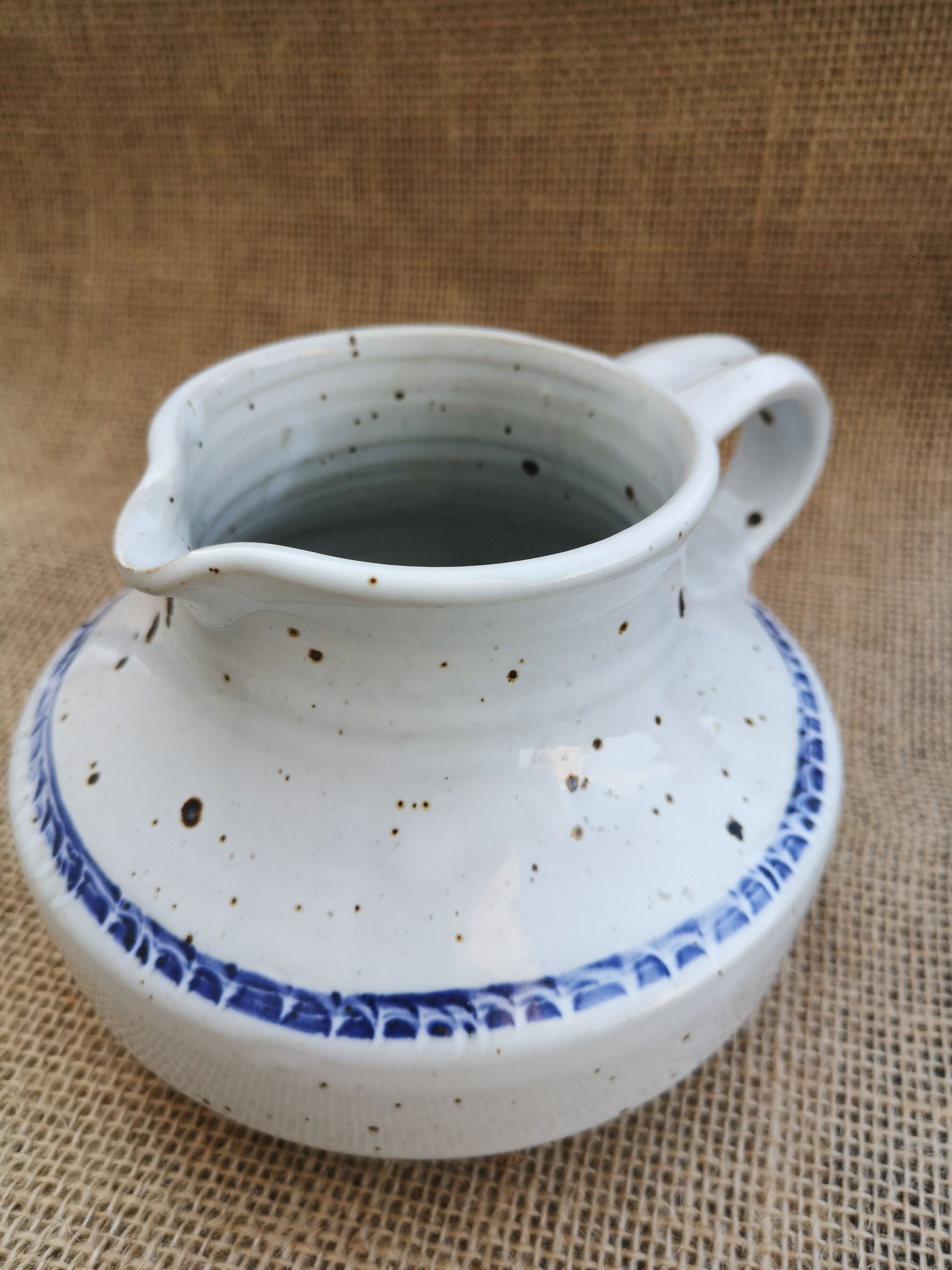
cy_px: 635
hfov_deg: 51.4
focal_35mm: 27
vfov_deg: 65.3
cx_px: 476
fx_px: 990
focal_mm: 3.95
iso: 50
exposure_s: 1/199
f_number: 1.8
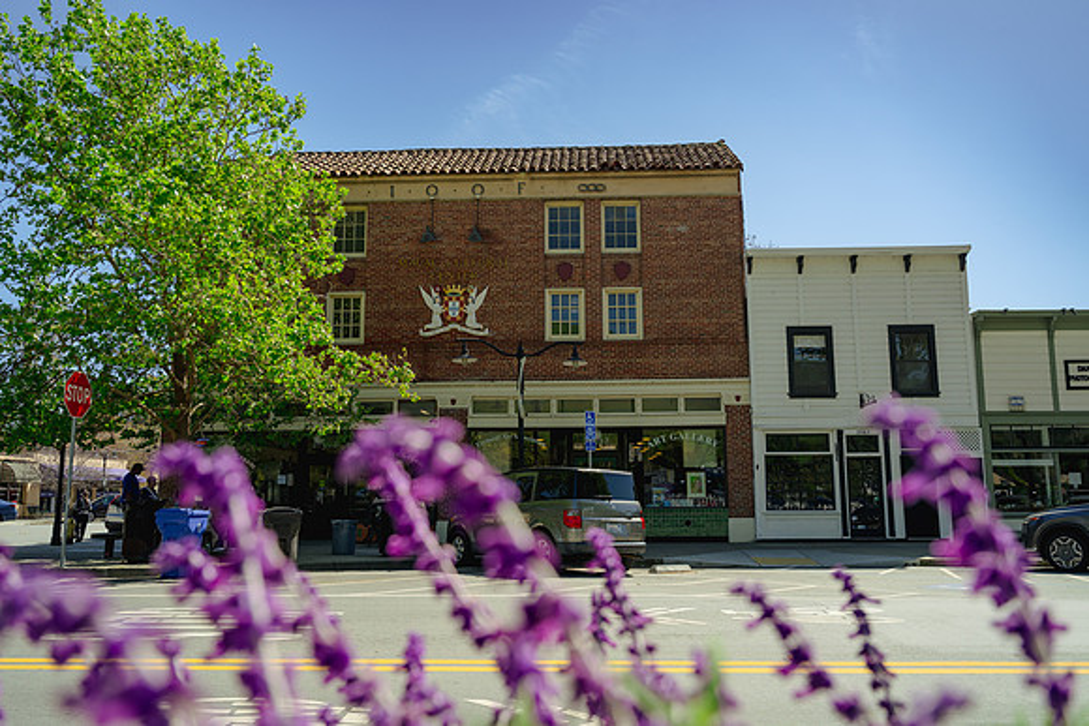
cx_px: 544
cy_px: 363
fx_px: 893
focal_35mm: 30
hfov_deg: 62.8
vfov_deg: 44.3
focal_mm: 29.5
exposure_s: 1/1000
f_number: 4.5
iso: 100
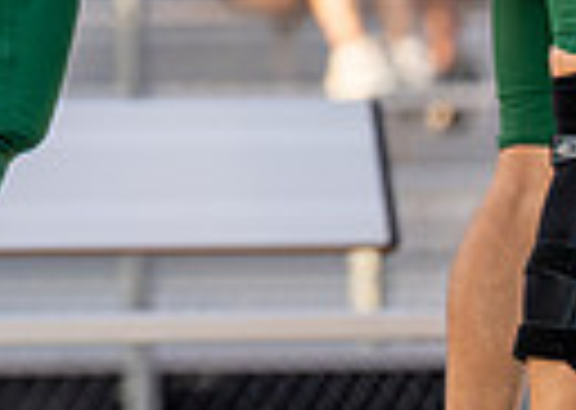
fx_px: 15190
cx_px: -230
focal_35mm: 930
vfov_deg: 1.5
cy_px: -329
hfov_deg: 2.2
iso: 320
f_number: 2.8
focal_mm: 170
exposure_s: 1/2000
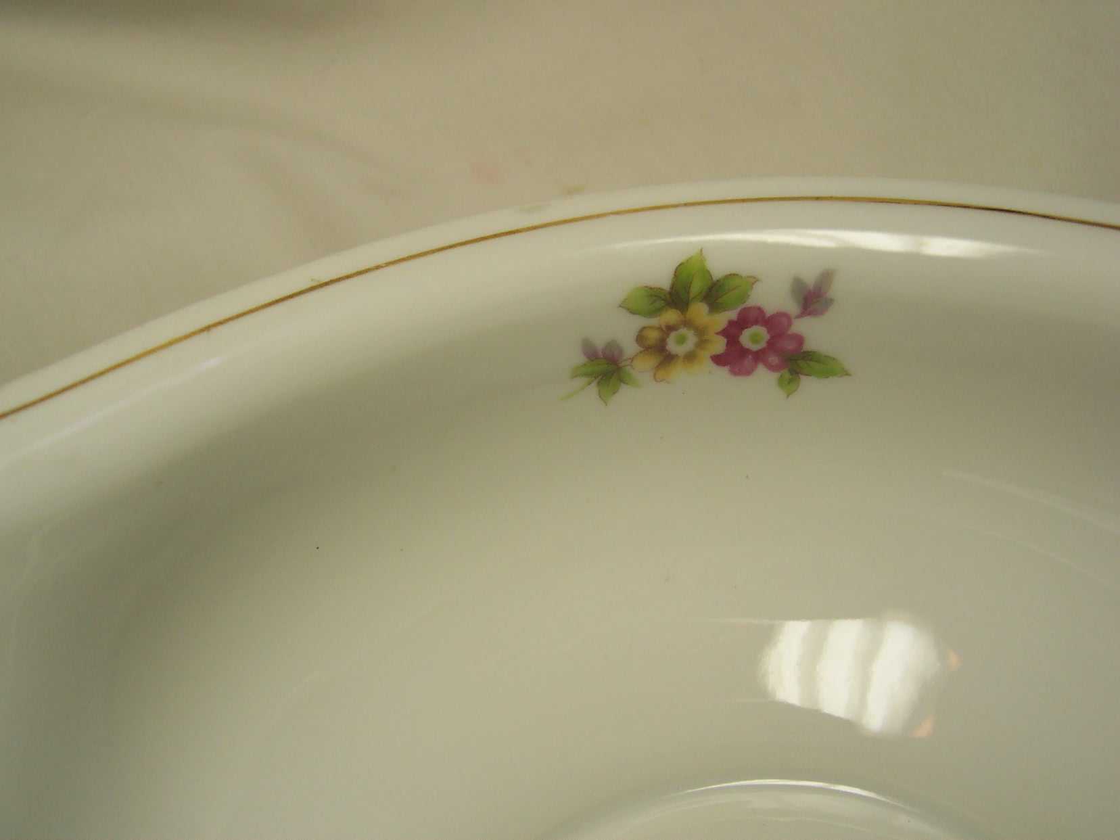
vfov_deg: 38.7
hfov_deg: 50.1
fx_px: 1197
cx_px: 560
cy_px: 420
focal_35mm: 37
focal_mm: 5.6
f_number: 2.8
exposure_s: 1/125
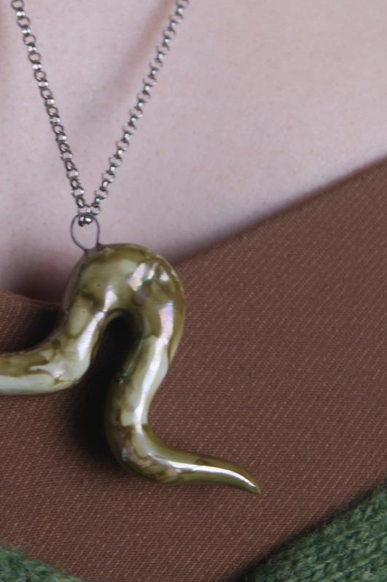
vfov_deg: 15.3
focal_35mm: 134
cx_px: 60
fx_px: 2168
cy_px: 305
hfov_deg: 10.2
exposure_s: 1/60
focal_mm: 35
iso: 200
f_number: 5
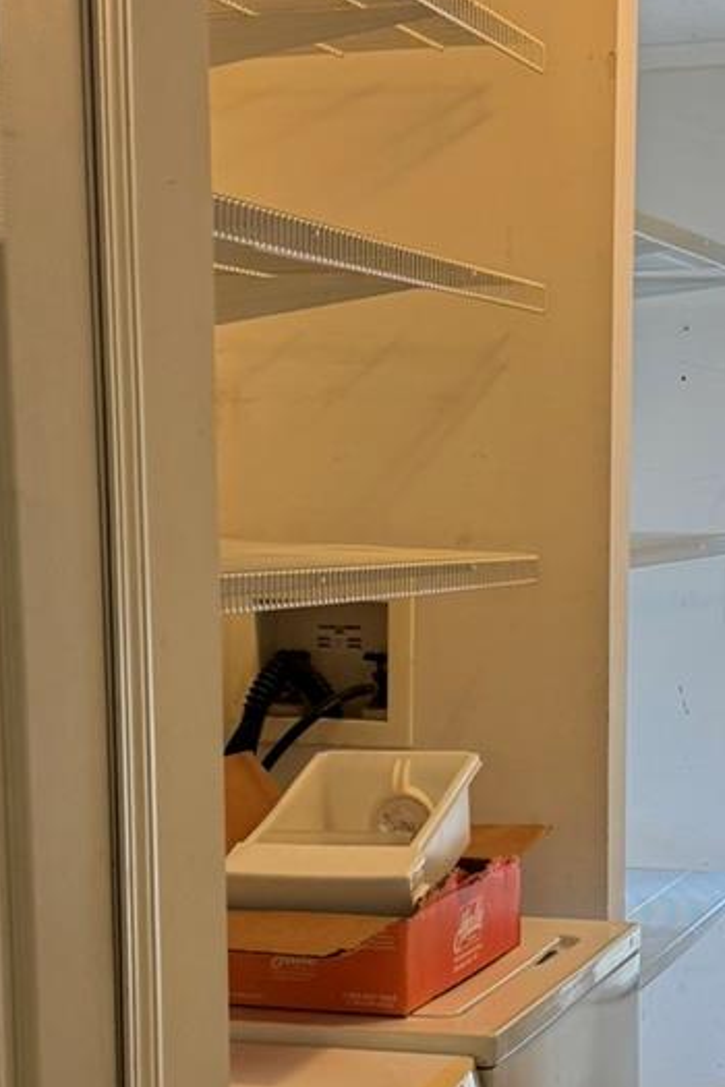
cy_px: 872
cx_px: 510
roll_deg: +0.3
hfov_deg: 18.6
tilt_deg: -11.1
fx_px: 2205
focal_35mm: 73
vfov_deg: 27.2
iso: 125
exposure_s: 1/60
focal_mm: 6.76
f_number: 1.78
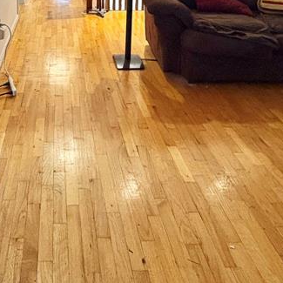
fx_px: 361
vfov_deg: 36.7
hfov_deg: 41.3
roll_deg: +0.2
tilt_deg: -9.7
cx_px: 64
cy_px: -23
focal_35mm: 39
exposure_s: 1/60
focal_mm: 2.22
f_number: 2.2
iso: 500
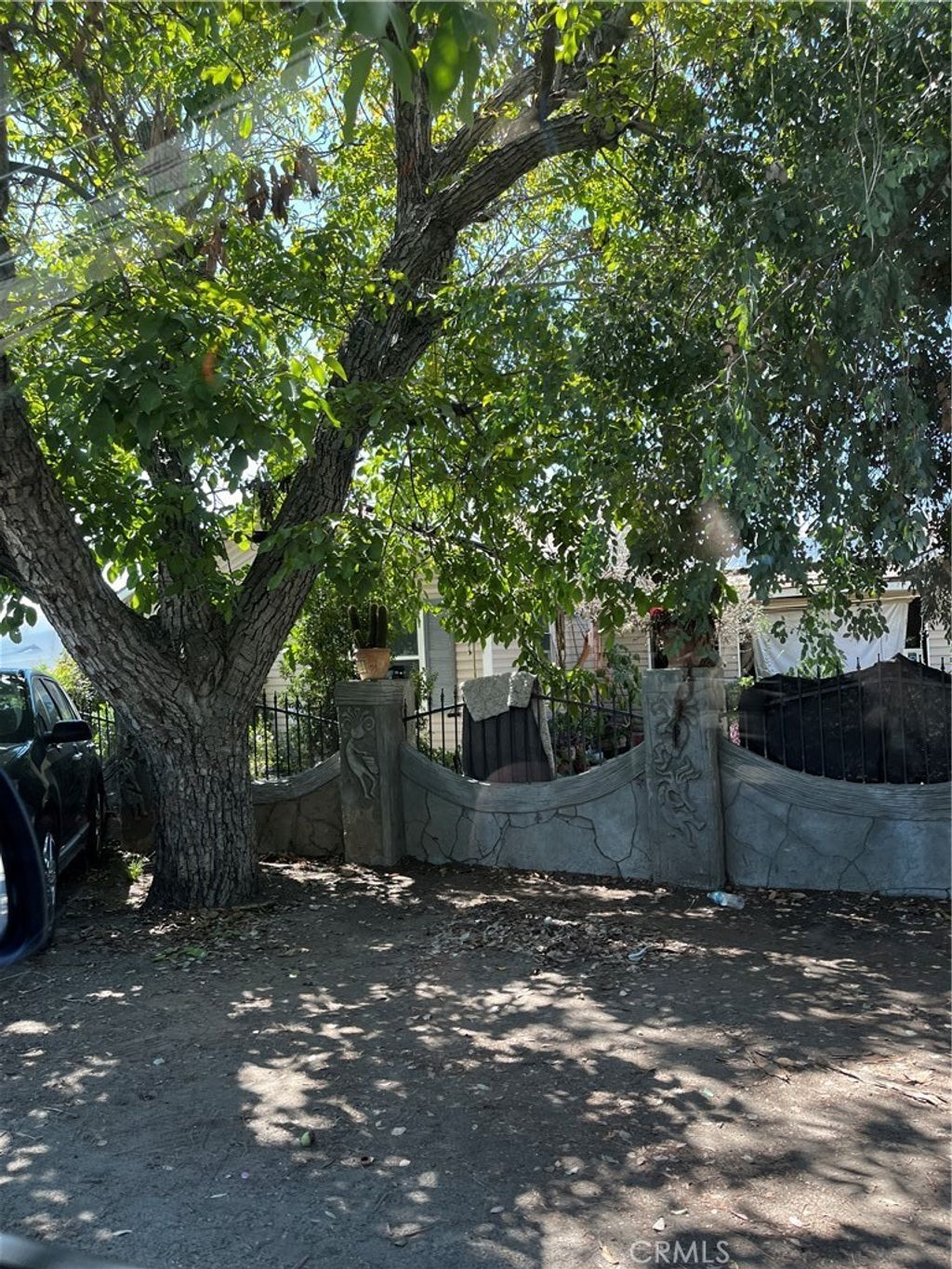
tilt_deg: +0.9
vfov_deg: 67.3
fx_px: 953
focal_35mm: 26
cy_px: 634
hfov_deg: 53.1
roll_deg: +1.2
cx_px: 476
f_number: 1.6
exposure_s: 1/196
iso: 40
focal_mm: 5.1
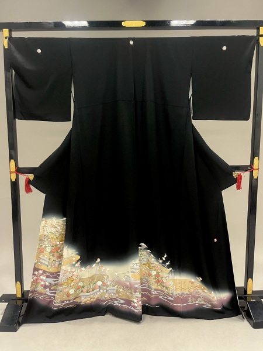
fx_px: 263
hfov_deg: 53.1
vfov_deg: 67.3
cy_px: 176
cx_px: 132
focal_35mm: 26
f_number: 1.6
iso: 200
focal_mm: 5.1
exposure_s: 1/50
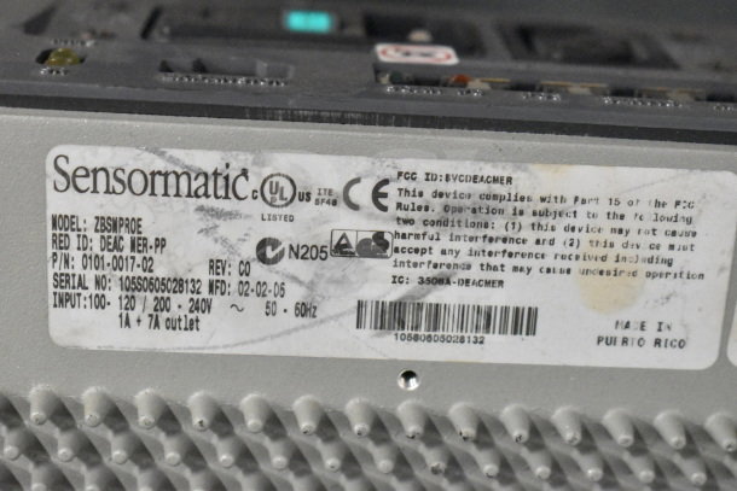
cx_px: 368
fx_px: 1474
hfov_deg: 28.1
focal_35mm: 72
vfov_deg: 18.9
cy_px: 246
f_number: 5.3
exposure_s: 1/80
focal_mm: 48
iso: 16000
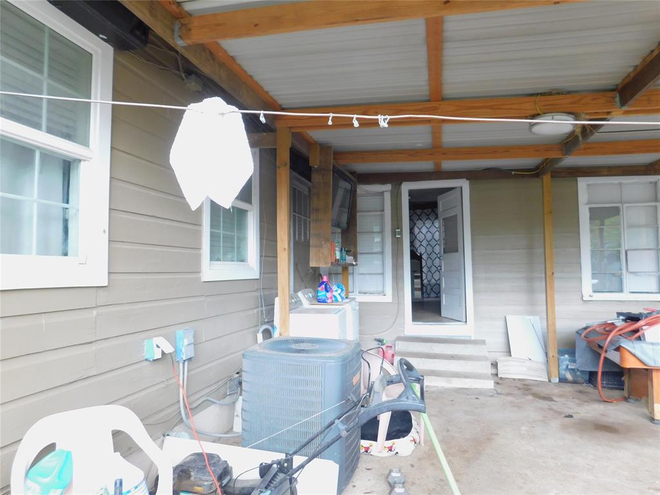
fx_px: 439
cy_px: 248
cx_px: 330
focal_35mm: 23
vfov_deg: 58.9
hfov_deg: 73.9
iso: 160
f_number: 3
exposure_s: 1/30
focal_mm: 4
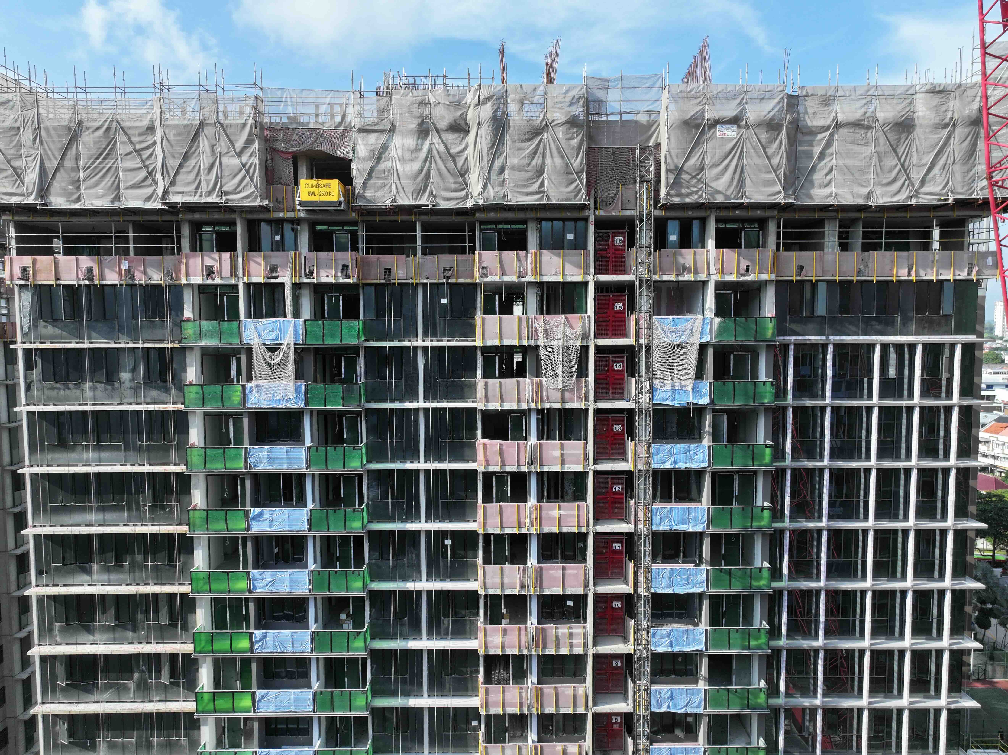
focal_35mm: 24
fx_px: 699
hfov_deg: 71.6
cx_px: 504
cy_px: 378
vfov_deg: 56.8
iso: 190
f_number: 2.8
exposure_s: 1/1250
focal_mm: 12.29
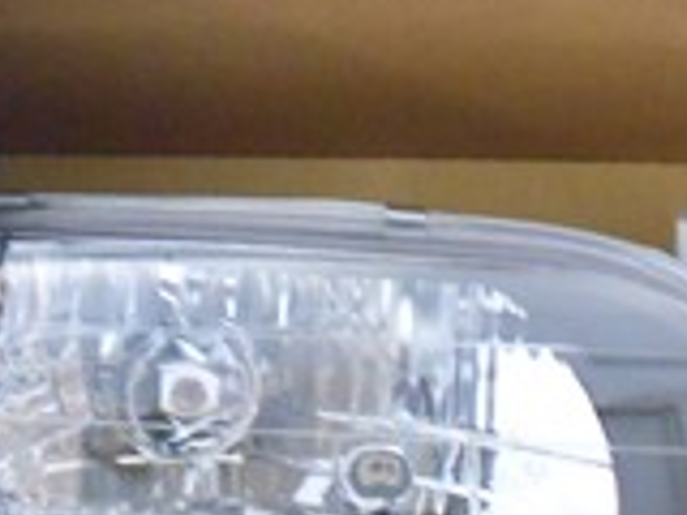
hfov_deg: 24.1
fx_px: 1608
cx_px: 296
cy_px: -15
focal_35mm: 81
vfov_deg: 17.7
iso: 800
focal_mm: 4.6
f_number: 3.2
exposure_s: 1/5
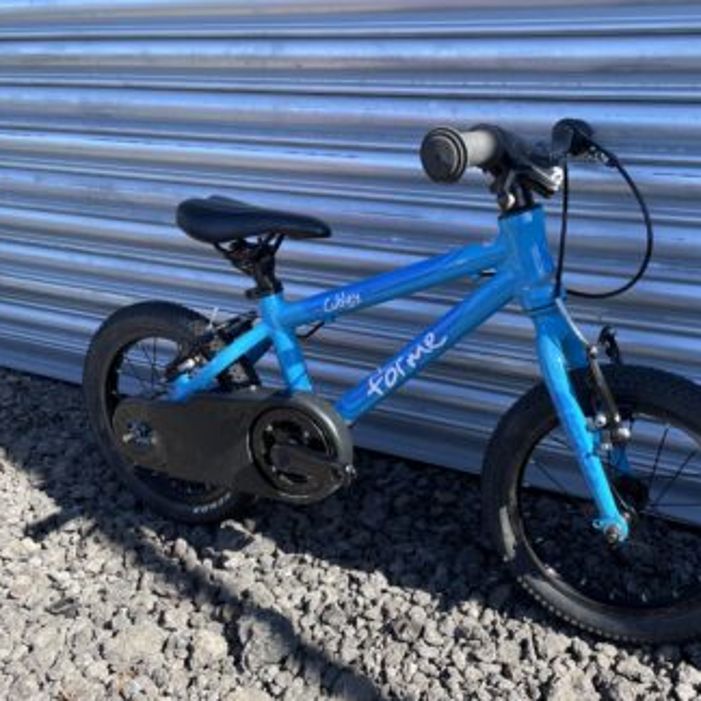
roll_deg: +1.9
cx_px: 463
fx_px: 779
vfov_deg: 48.4
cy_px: 368
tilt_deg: -22.8
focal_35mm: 34
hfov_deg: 47.7
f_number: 1.6
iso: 32
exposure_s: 1/769
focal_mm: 4.2
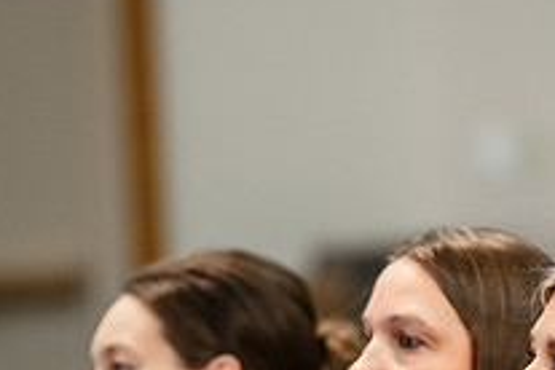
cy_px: 441
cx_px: 550
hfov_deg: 3.9
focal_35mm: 532
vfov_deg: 2.6
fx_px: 8201
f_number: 3.2
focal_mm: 190
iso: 3200
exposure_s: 1/200
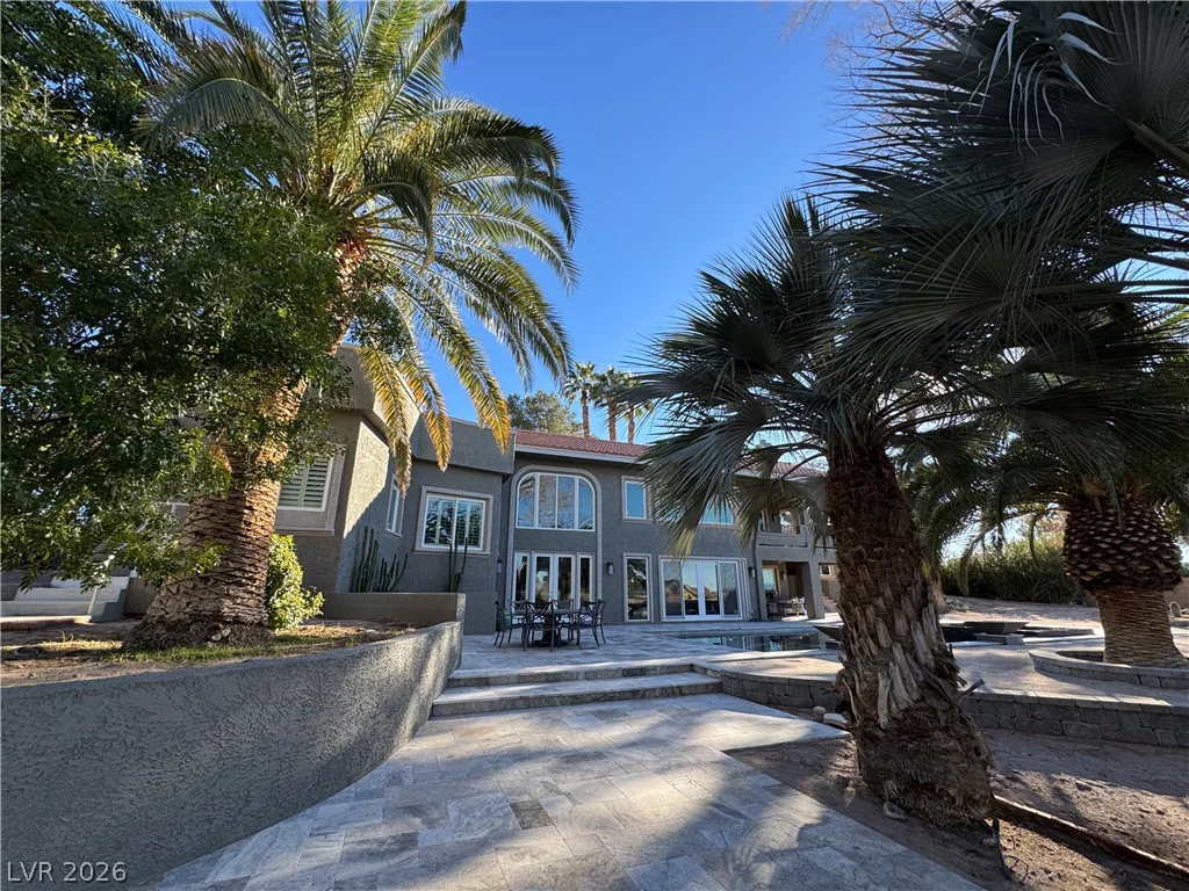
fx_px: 481
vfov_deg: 85.7
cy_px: 446
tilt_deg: +17.7
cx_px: 594
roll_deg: -0.2
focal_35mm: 14
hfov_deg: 102.1
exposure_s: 1/537
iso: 40
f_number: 2.2
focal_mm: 2.22
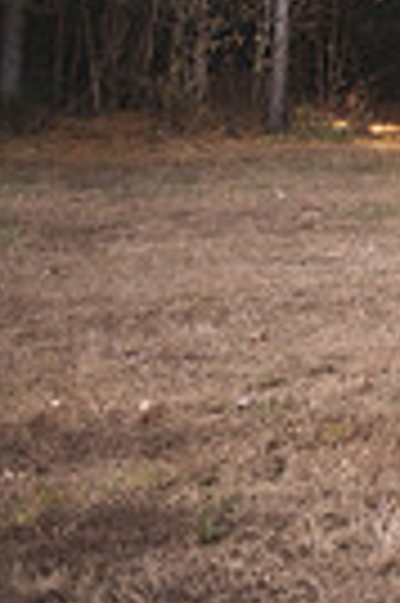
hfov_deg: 8.7
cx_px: 1240
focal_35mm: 126
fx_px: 2105
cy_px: -128
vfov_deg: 15.7
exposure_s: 1/400
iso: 320
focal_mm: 29
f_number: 3.5
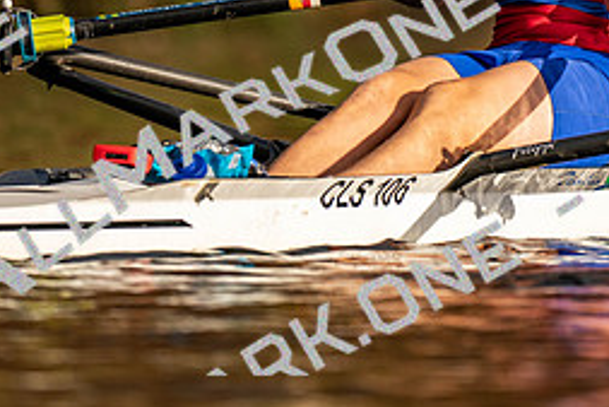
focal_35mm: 1373
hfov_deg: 1.5
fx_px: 23239
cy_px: -37
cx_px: 428
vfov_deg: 1.0
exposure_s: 1/2500
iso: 220
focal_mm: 600
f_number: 4
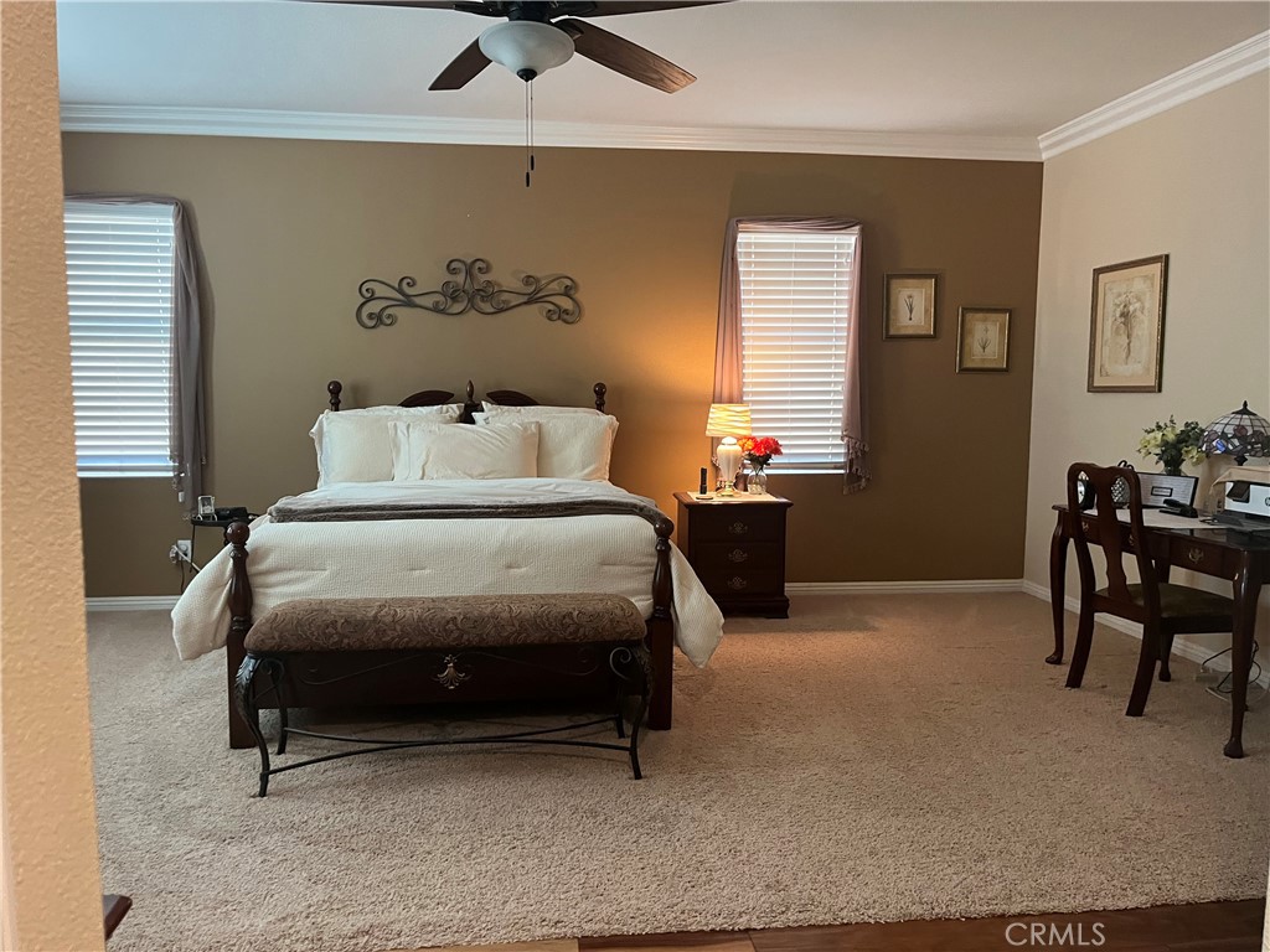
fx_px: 954
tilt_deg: -6.4
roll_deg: -1.5
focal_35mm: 26
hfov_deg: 67.3
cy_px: 476
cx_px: 635
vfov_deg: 53.1
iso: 320
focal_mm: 5.1
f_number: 1.6
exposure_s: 1/60
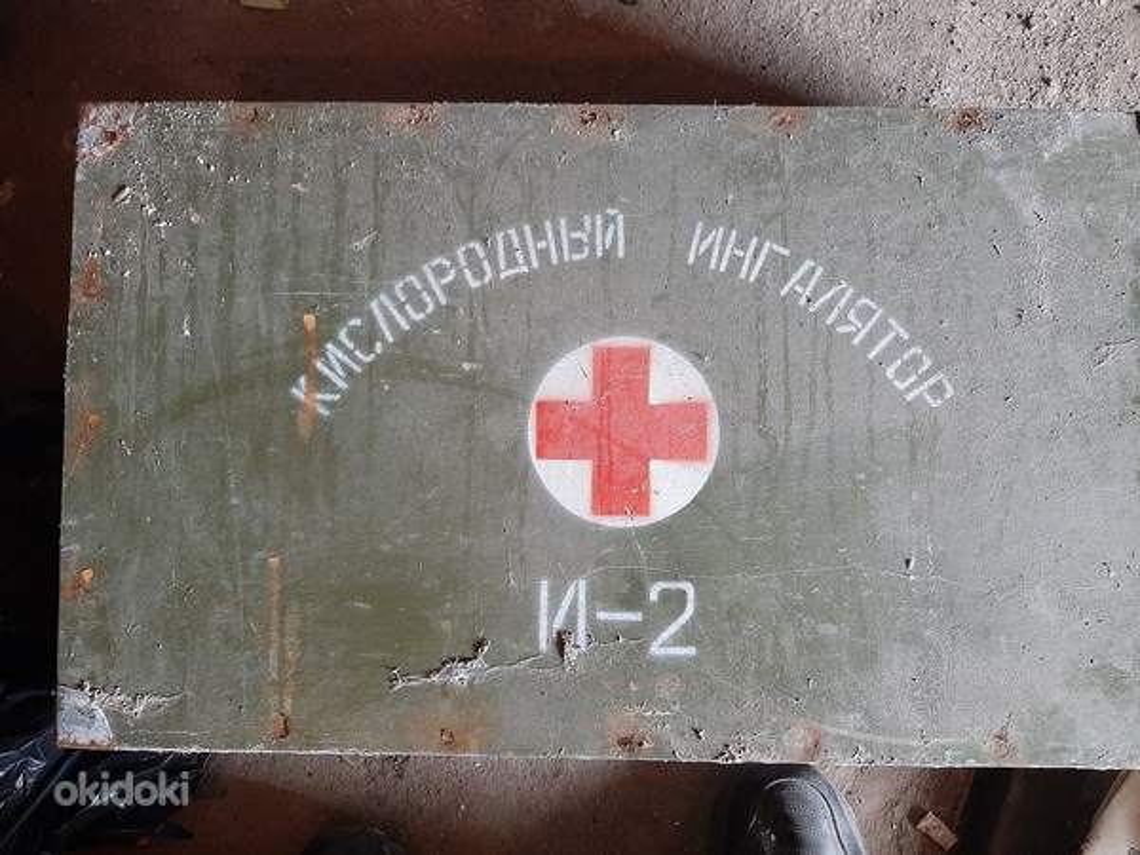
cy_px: 428
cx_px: 570
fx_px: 856
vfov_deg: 53.1
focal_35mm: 26
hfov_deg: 67.3
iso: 250
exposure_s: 1/50
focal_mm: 3.93
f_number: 1.7
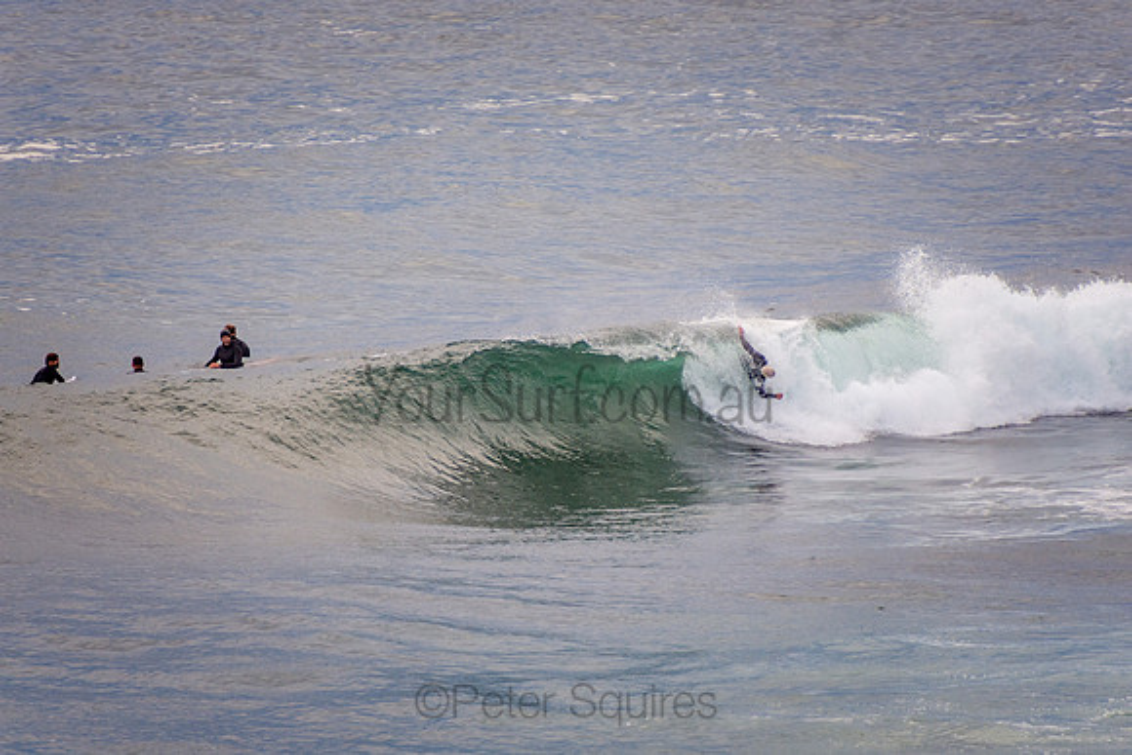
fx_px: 18870
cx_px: 566
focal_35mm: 600
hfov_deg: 3.4
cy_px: 378
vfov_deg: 2.3
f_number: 5.6
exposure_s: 1/800
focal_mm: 400
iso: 500
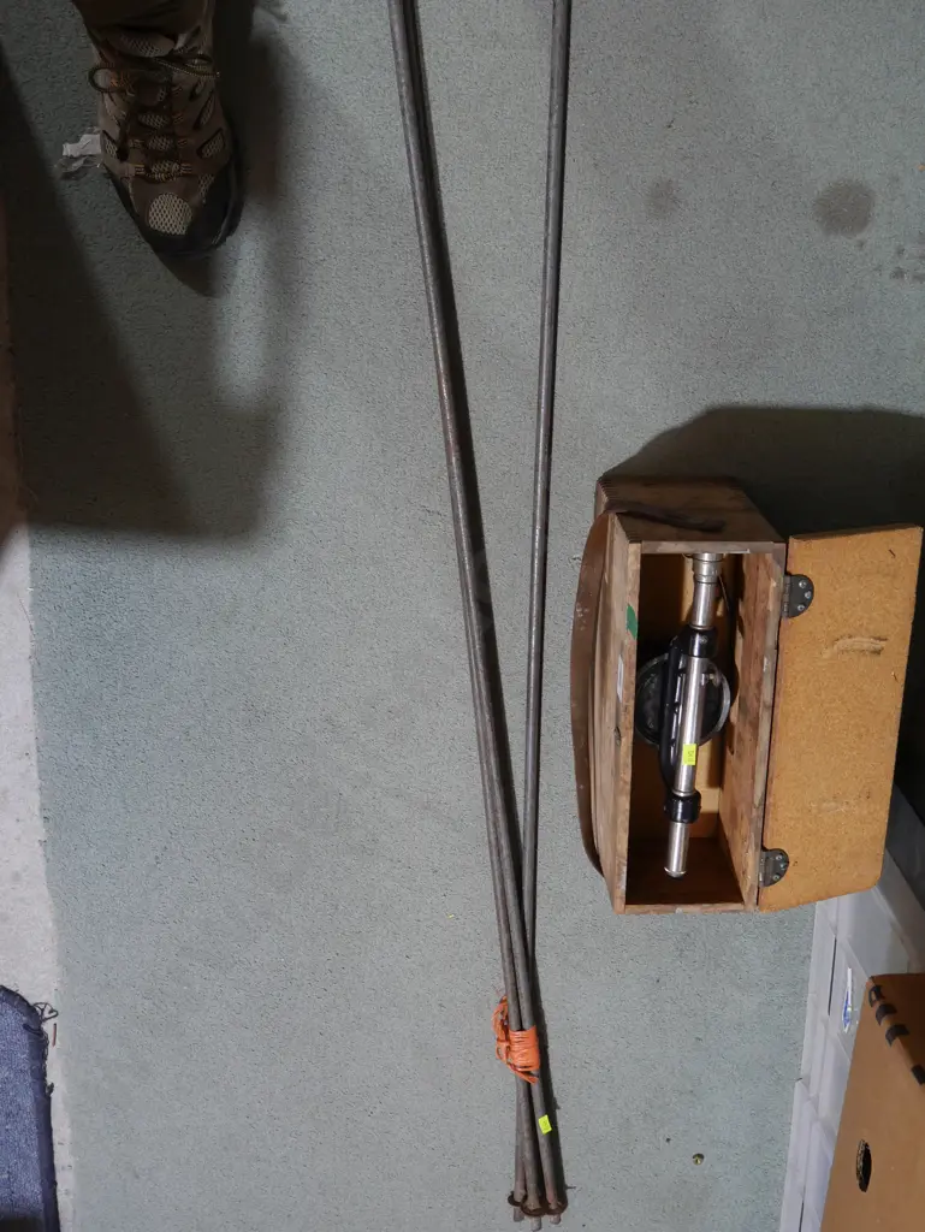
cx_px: 462
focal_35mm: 40
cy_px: 616
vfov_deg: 46.8
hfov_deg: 36.0
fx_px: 1424
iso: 500
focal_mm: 20
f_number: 4.4
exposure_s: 1/60
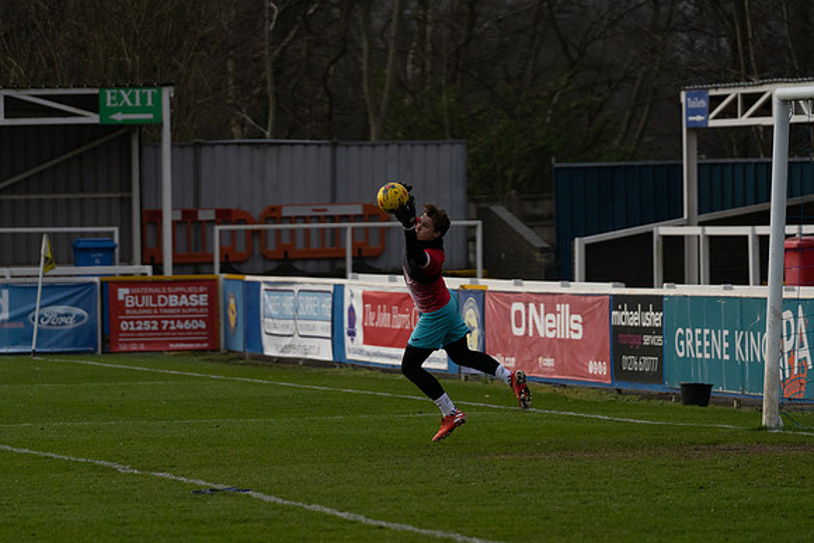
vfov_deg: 5.8
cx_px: 407
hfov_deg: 8.6
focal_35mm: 238
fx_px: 5382
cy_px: 272
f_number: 2.8
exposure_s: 1/8000
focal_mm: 159
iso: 1000
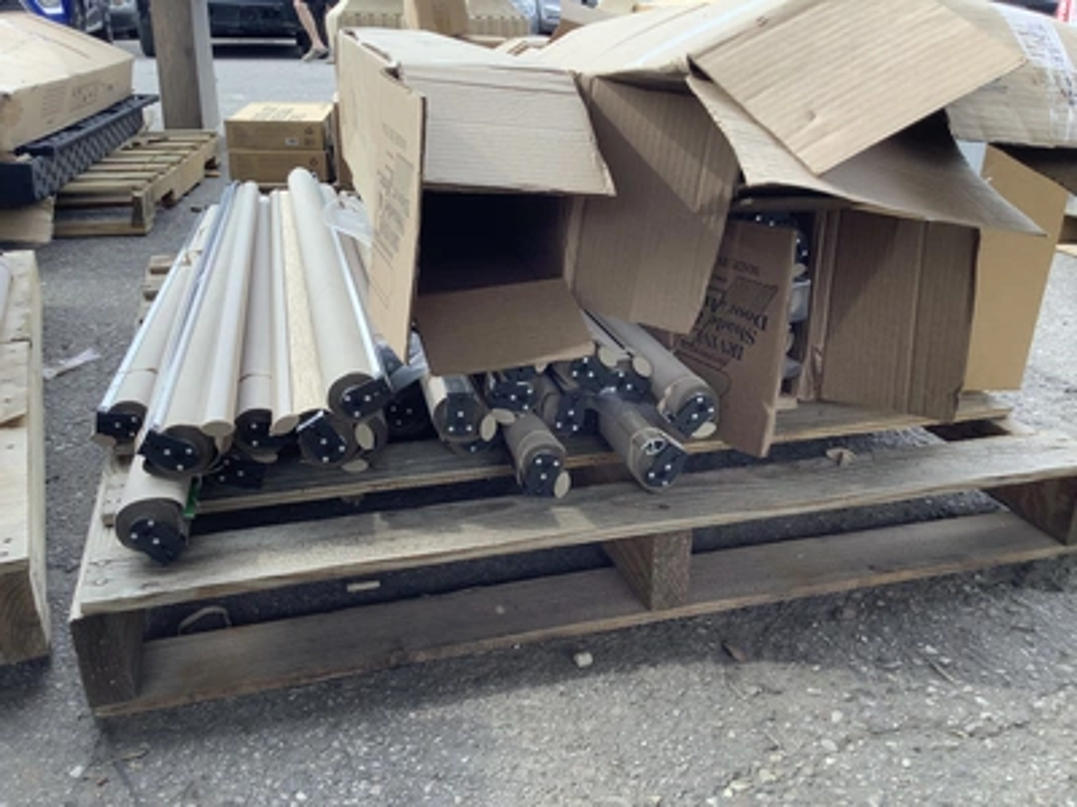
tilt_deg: -22.1
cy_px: 404
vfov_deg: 45.4
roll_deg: -0.4
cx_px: 538
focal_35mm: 31
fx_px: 964
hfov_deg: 58.4
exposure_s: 1/122
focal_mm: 3.3
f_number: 2.4
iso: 25
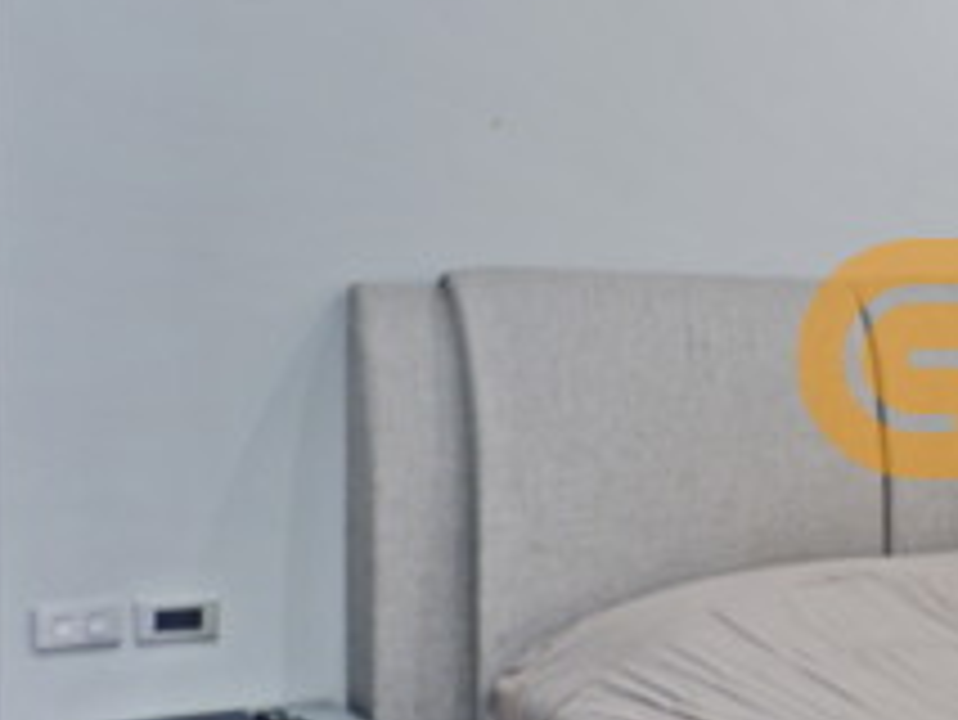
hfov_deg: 24.8
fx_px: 1800
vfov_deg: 22.6
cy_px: 360
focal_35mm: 65
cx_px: 1331
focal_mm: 16
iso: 400
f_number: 4
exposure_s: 1/50
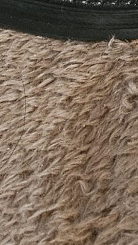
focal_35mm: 159
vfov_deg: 10.8
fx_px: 1033
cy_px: -407
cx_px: 181
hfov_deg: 7.6
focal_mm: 5.4
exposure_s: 1/50
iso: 800
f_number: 1.8
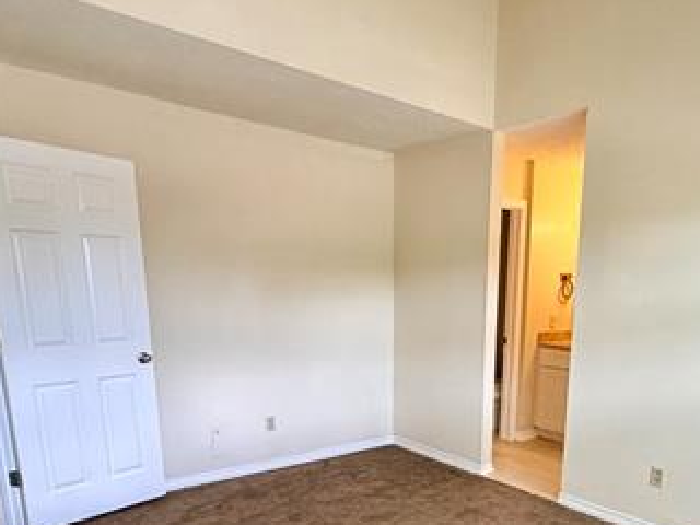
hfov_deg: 62.4
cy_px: 413
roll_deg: -1.4
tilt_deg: -12.8
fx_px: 566
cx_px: 446
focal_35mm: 28
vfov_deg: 47.3
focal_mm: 2.22
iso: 250
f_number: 2.2
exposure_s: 1/120
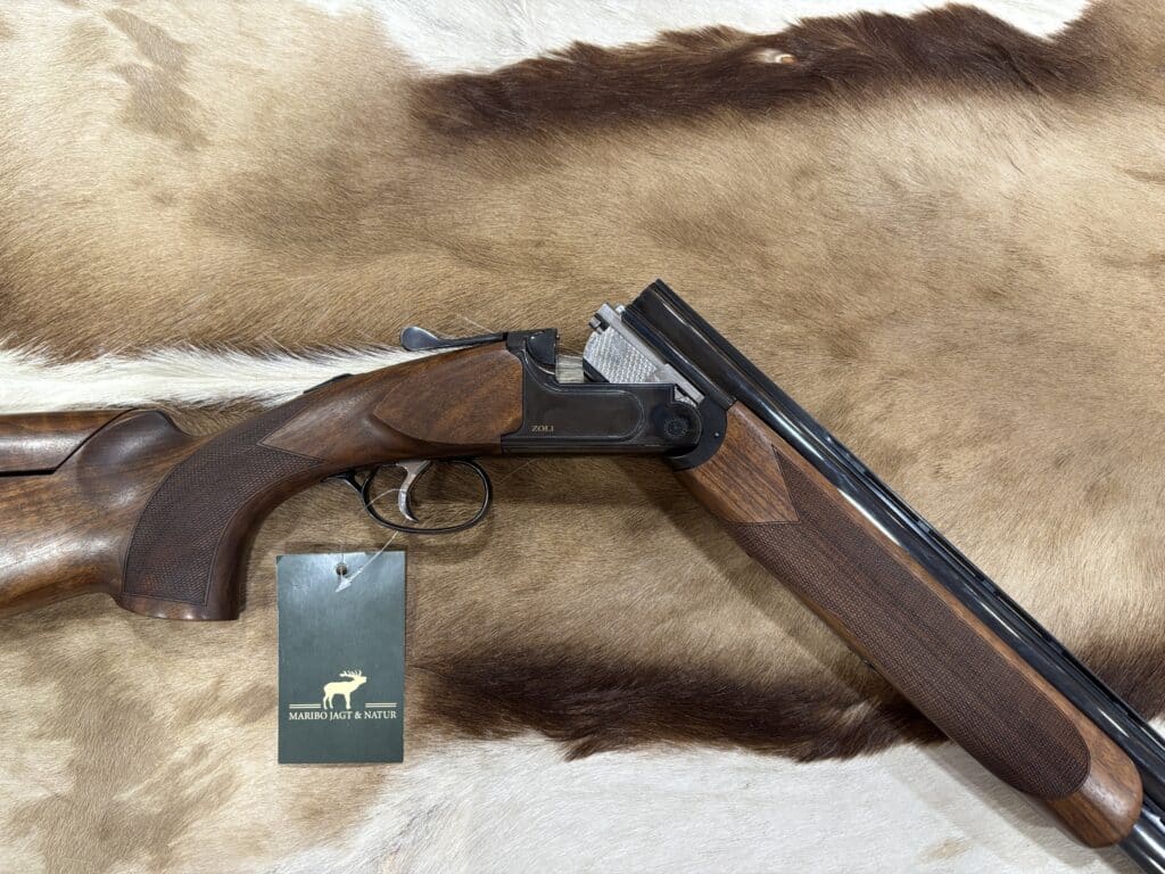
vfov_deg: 53.1
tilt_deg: -80.0
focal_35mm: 26
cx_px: 582
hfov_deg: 67.3
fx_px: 875
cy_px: 437
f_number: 1.6
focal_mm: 5.96
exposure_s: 1/60
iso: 160
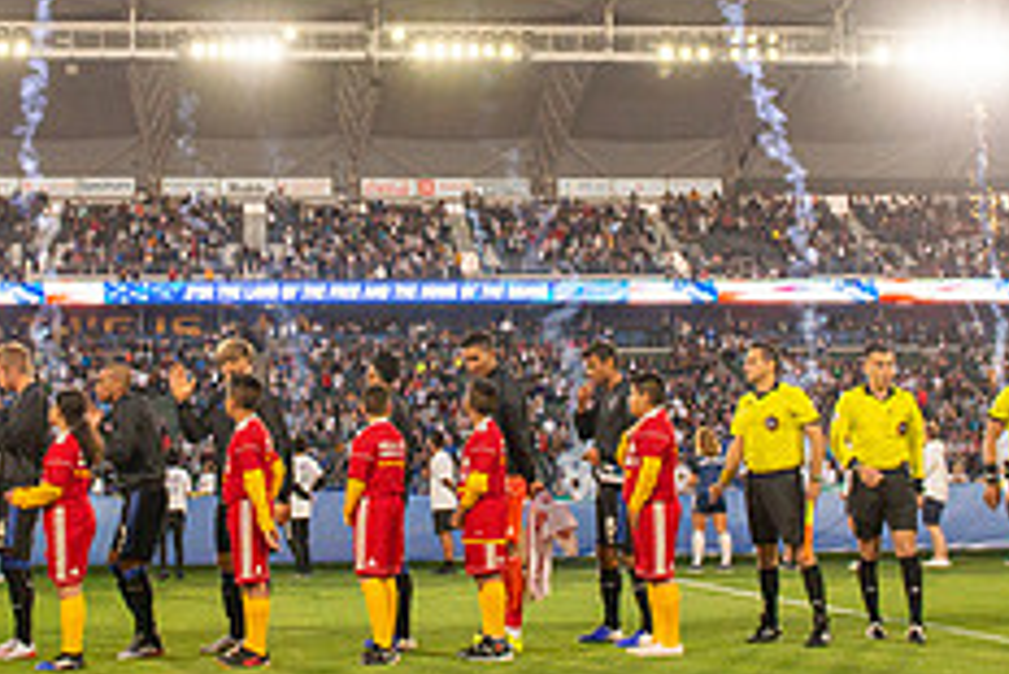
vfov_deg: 22.3
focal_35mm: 60
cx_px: 383
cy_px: 120
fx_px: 1683
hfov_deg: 33.2
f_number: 4
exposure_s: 1/1000
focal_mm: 24
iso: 640
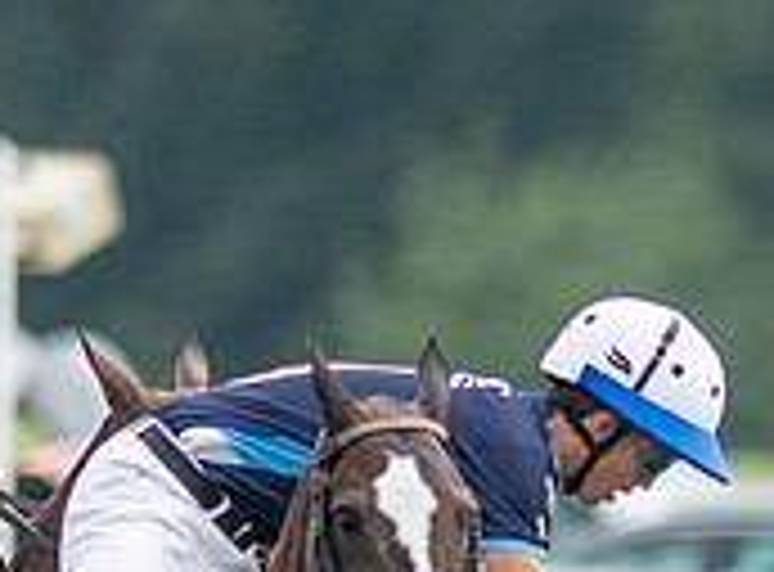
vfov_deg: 0.5
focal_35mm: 2756
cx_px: 1081
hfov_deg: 0.7
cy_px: 983
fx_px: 61281
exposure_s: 1/2500
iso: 400
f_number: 2.8
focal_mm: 300
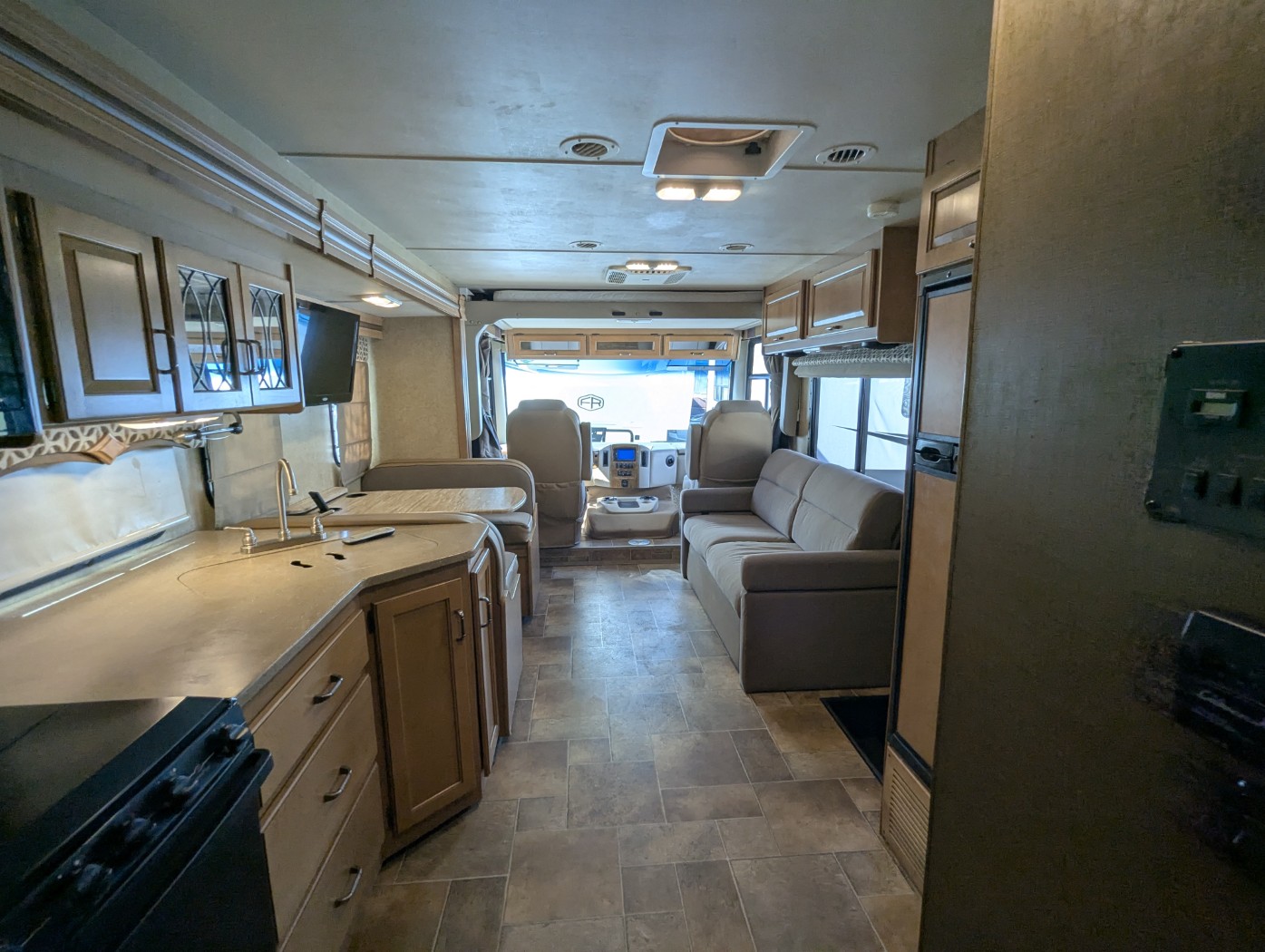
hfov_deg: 94.4
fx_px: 585
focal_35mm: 16
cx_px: 632
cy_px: 476
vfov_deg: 78.2
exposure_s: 1/103
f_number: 2.2
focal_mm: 2.35
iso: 98
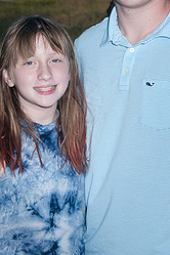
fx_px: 1112
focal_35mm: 157
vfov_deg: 13.0
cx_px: 94
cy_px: 50
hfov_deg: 8.7
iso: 100
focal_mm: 58
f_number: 9
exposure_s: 1/250
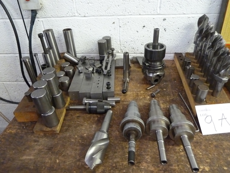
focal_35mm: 25
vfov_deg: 54.9
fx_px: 166
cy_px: 86
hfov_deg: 69.4
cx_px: 115
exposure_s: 1/13
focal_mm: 4.1
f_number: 3.3
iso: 800
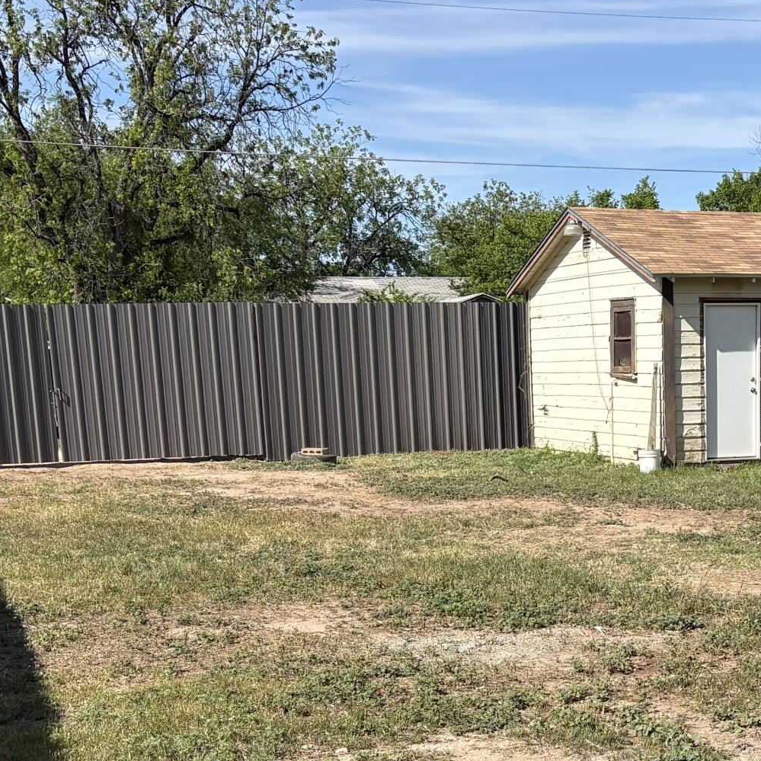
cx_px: 647
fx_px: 1716
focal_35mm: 69
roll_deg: +1.5
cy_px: 787
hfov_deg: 24.5
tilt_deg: -12.4
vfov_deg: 23.8
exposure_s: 1/3623
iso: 50
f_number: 1.6
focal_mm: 5.96
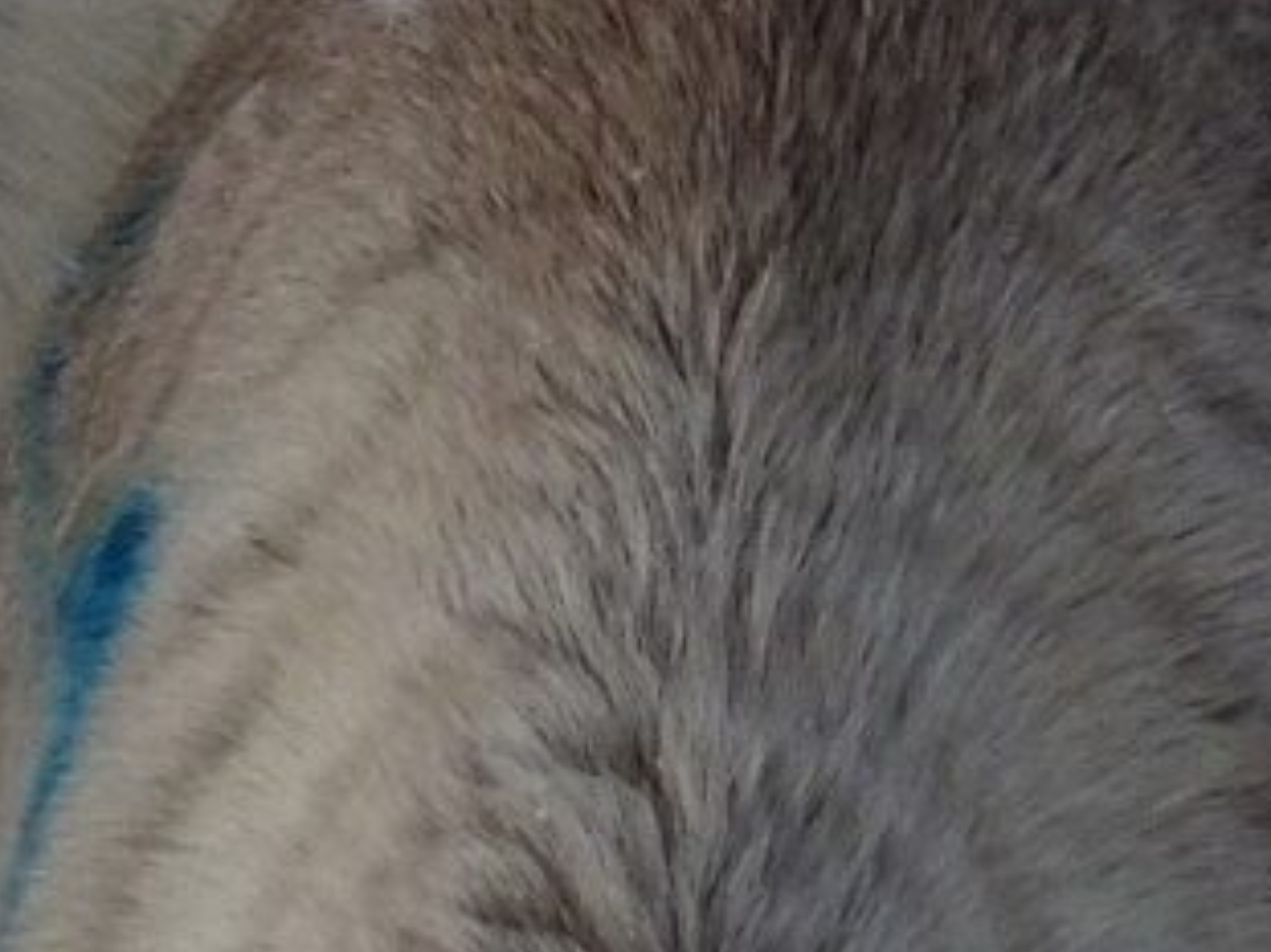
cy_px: -147
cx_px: -564
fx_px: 19196
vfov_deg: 2.8
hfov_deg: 3.8
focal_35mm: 523
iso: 80
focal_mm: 27.16
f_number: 5.6
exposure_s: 1/250
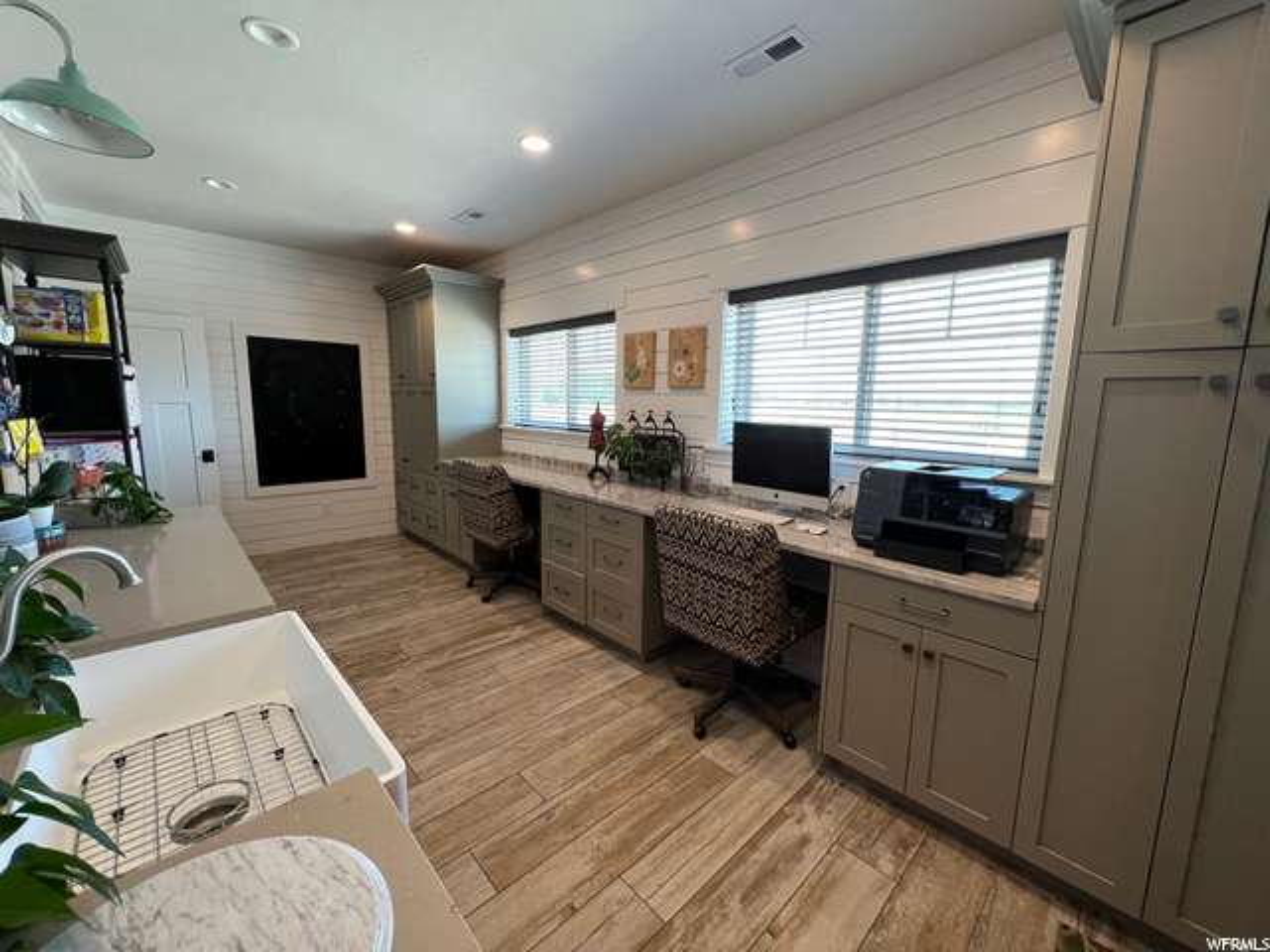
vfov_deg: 89.9
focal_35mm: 13
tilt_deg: -8.5
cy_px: 476
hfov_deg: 106.2
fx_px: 477
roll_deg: -1.2
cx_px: 635
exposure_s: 1/120
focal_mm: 1.57
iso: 200
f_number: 1.8
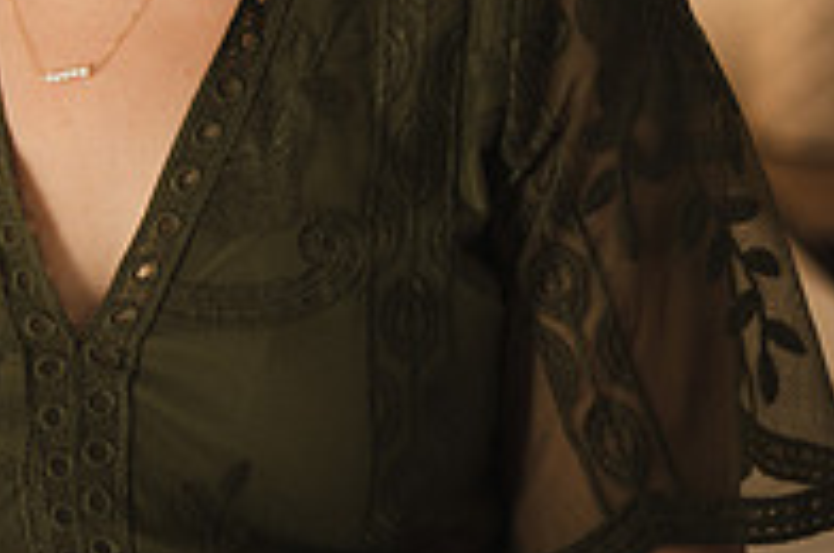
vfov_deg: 9.1
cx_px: -306
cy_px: -166
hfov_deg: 13.3
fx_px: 3423
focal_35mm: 148
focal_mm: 50
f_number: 1.8
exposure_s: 1/160
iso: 500
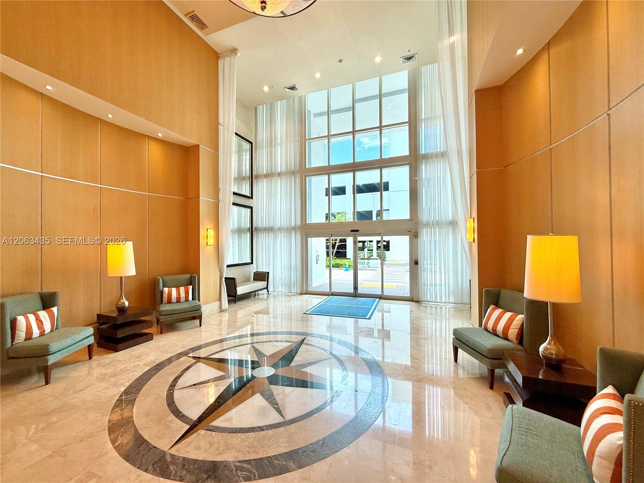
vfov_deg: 85.7
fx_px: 260
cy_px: 242
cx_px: 322
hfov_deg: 102.1
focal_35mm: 14
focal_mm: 2.22
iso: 50
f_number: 2.2
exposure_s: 1/139
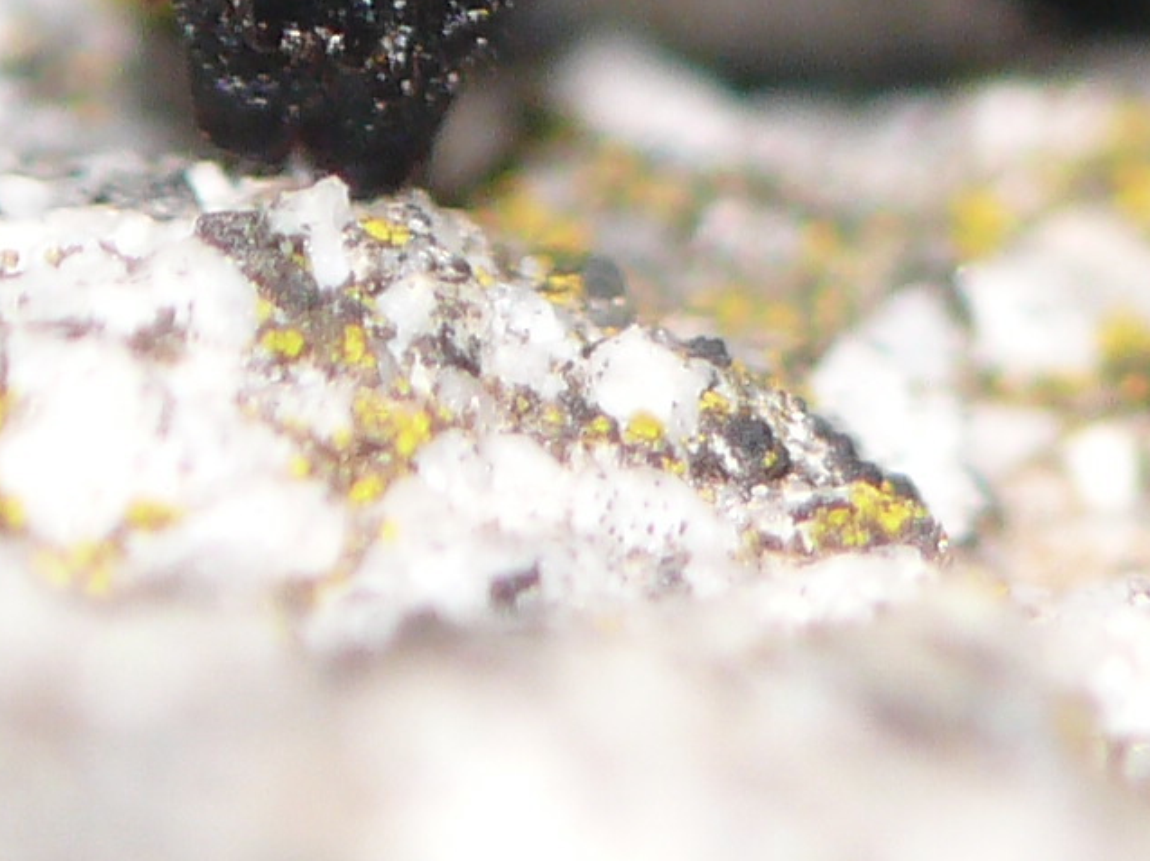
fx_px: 79919
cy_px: -596
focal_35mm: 2407
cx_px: 356
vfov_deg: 0.6
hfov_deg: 0.8
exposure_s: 1/200
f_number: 5.6
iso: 100
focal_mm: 88.8
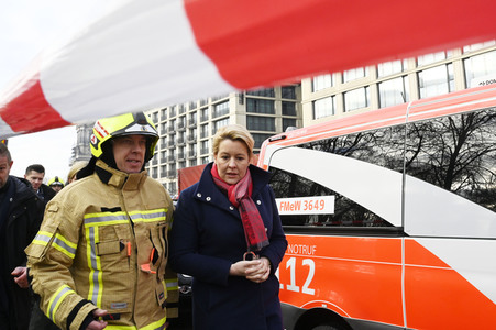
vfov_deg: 43.5
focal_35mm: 30
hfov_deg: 62.0
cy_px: 165
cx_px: 248
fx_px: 413
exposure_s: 1/500
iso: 2000
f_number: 13
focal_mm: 30
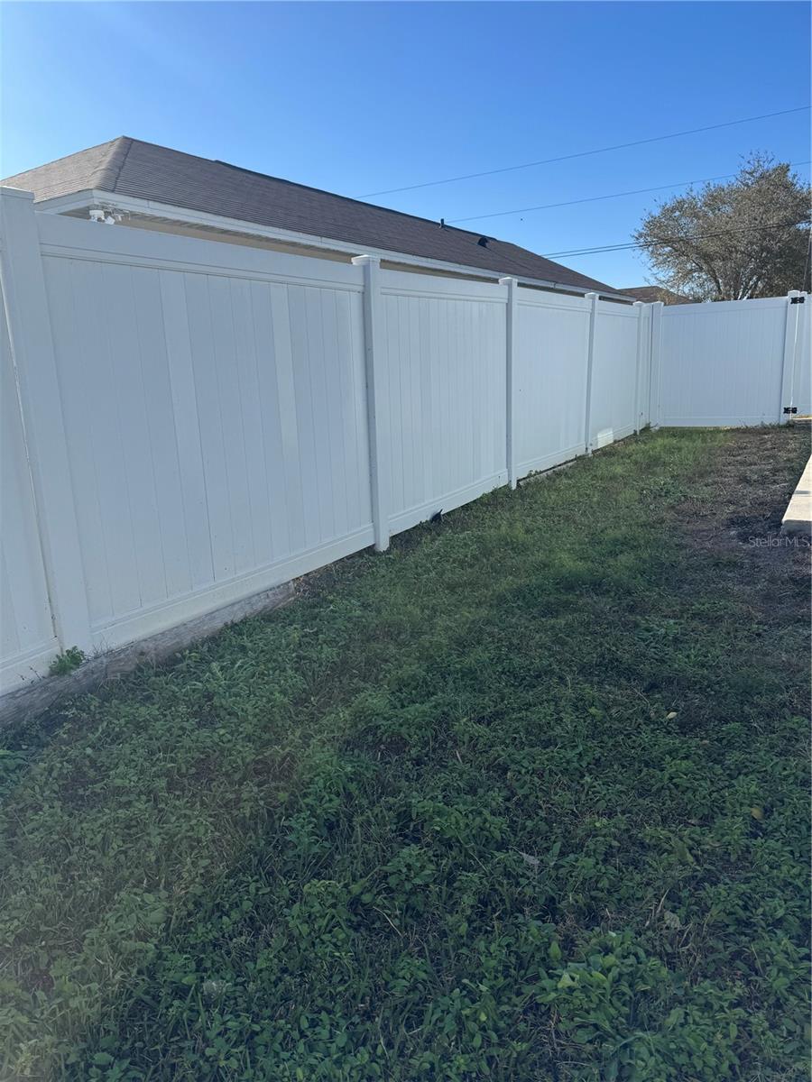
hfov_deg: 56.8
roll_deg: +2.8
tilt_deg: -13.3
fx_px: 751
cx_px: 406
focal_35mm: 24
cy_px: 541
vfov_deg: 71.6
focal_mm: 6.76
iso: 80
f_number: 1.78
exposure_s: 1/4049
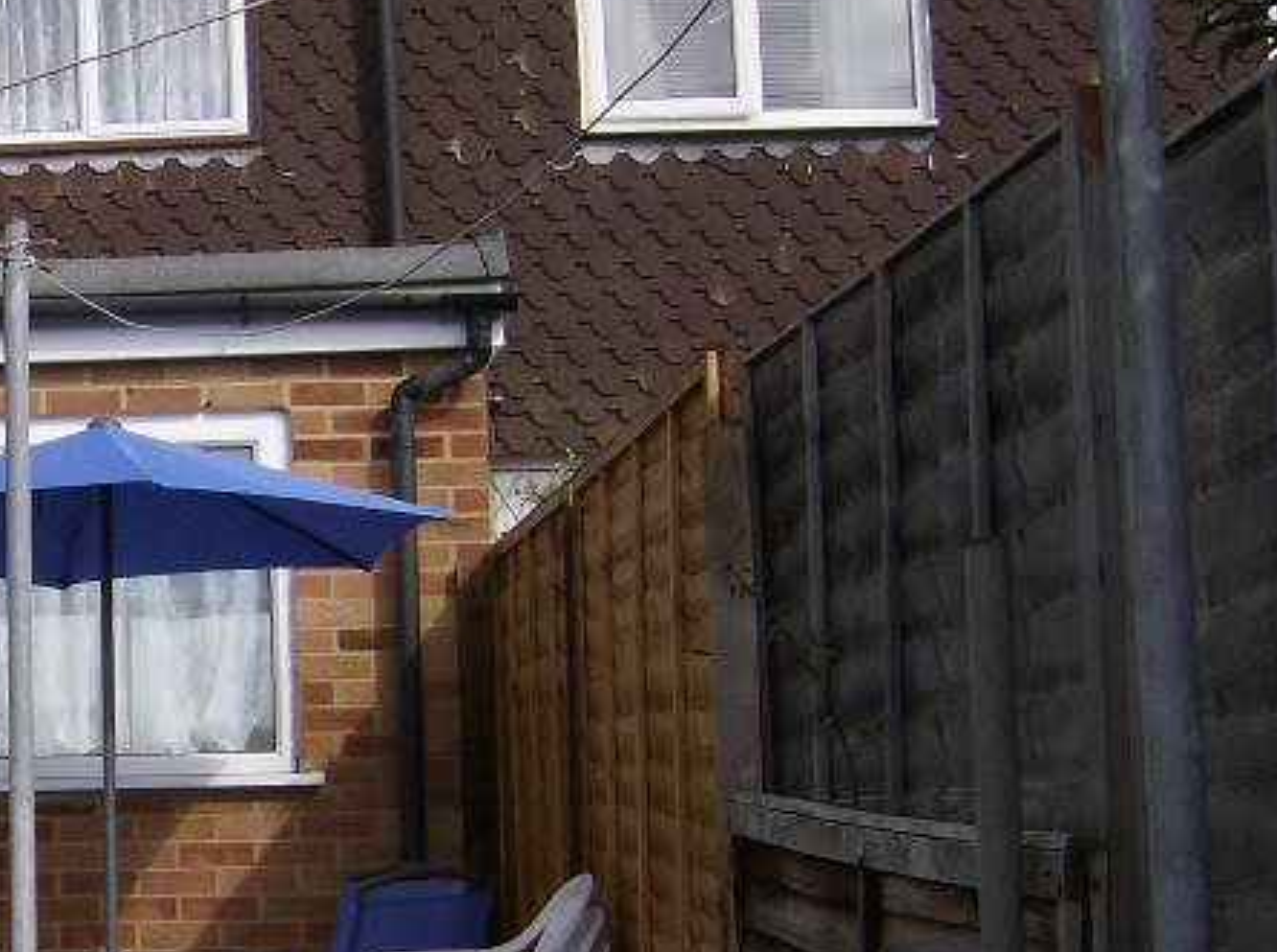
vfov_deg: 17.7
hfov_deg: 22.3
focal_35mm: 83
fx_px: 3055
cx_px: -124
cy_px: 637
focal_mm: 6
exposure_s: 1/608
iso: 100
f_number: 4.7
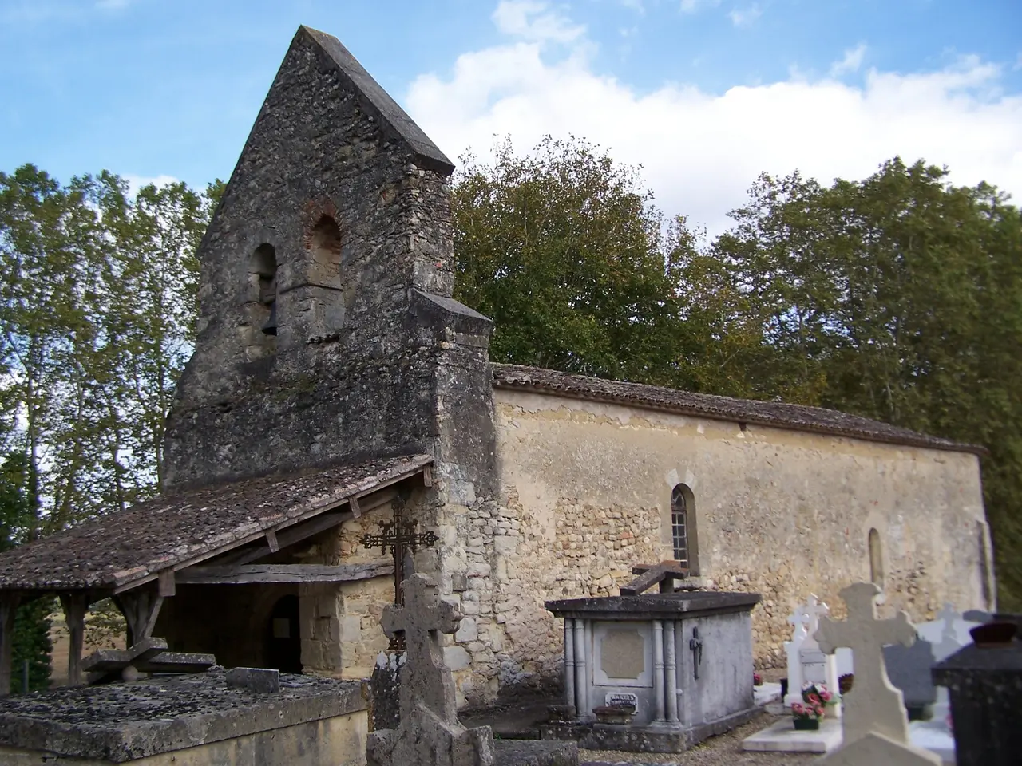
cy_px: 383
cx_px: 511
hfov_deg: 49.0
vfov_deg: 37.7
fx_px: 1122
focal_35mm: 38
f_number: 2.8
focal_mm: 6.3
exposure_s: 1/640
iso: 80
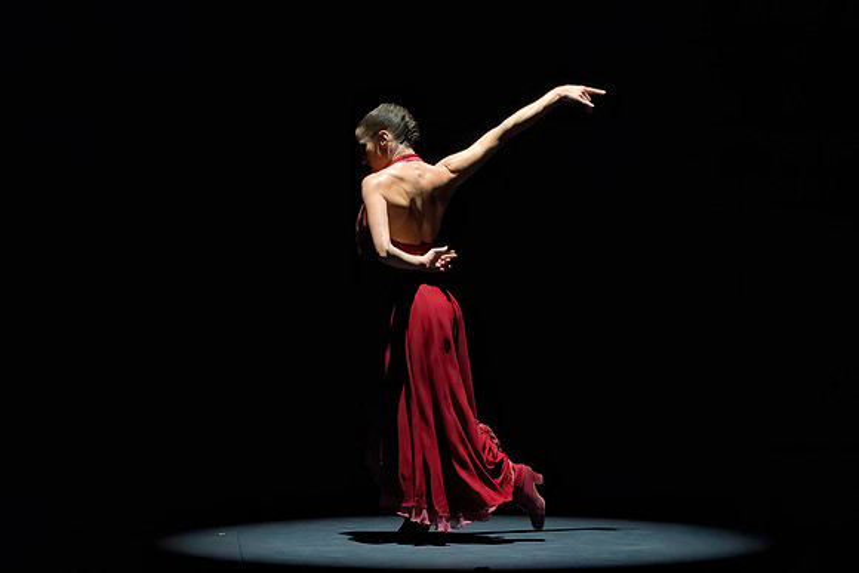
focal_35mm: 367
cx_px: 318
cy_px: 349
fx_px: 8751
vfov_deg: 3.8
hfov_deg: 5.6
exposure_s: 1/400
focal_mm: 291
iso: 12800
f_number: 25
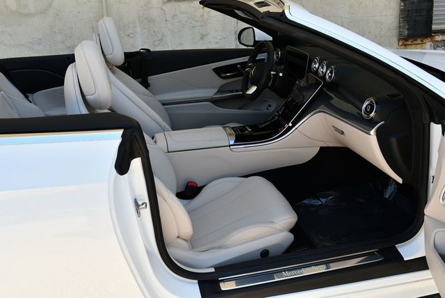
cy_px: 149
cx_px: 222
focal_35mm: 36
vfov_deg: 36.9
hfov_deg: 53.1
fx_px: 445
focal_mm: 18
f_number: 7.1
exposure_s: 1/250
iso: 200
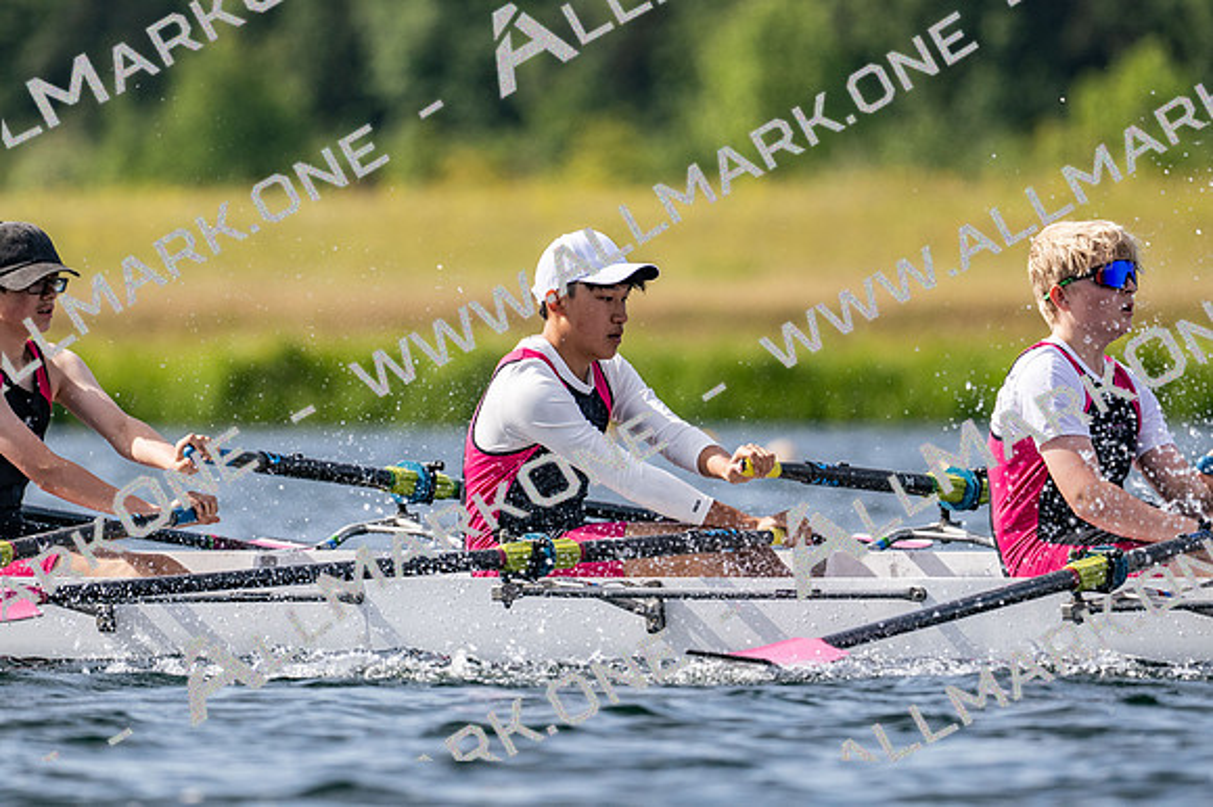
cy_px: 404
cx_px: 606
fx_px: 20204
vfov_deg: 2.3
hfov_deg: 3.4
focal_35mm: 600
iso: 200
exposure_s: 1/2500
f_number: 4.5
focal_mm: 400
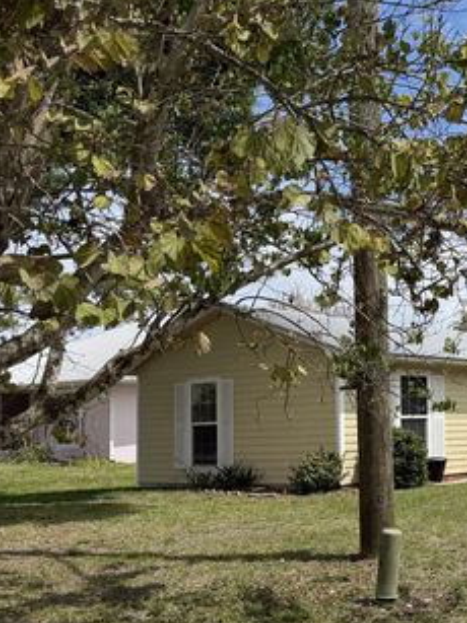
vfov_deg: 38.1
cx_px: 542
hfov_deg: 26.3
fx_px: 900
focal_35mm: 50
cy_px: 353
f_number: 1.78
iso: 80
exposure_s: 1/5714
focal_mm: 6.76
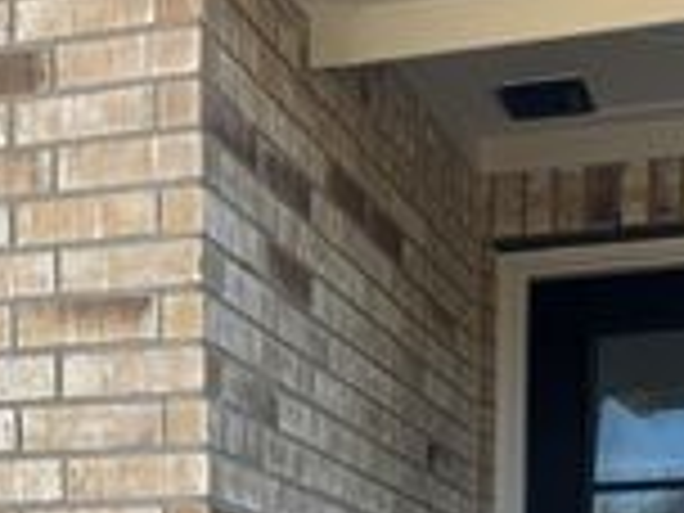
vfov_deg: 16.8
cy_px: 794
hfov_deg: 24.7
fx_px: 1561
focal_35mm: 79
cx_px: 369
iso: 80
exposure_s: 1/1311
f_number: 1.78
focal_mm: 6.76
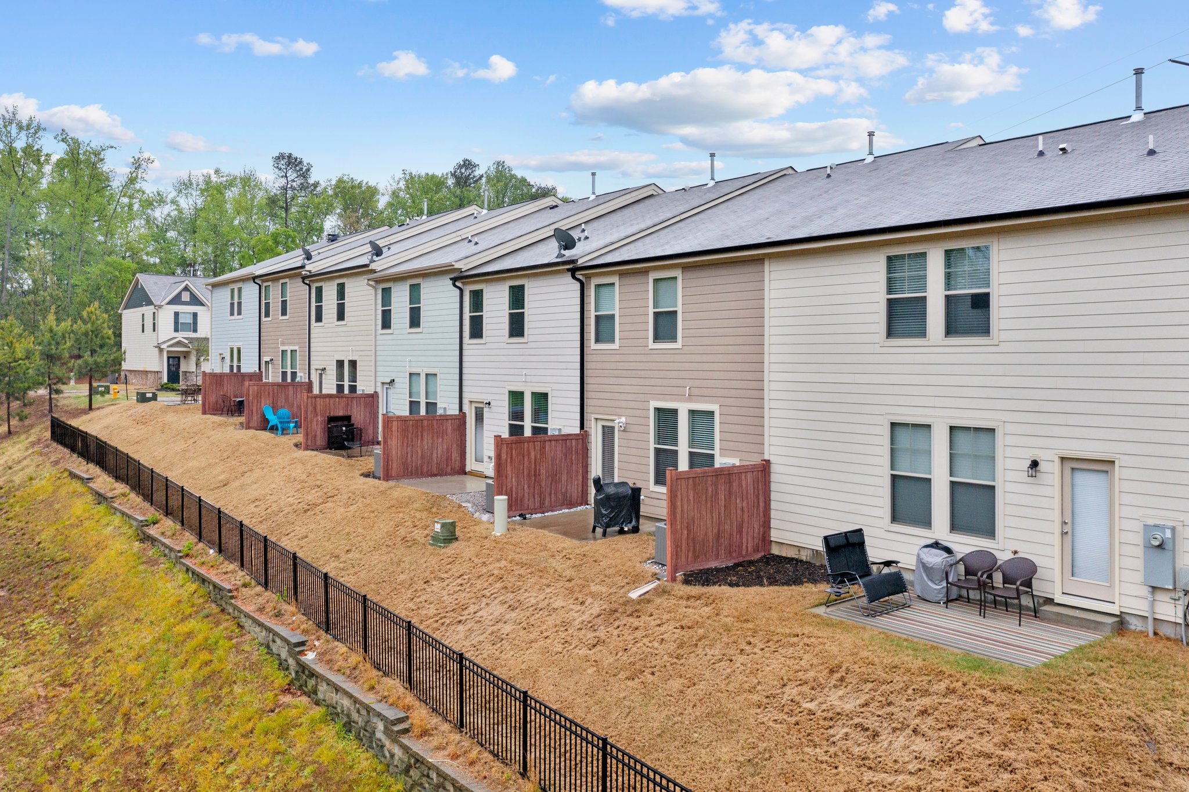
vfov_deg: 46.4
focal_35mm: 28
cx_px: 594
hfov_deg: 65.5
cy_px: 396
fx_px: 924
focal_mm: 10.26
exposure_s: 1/200
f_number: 4.5
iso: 100
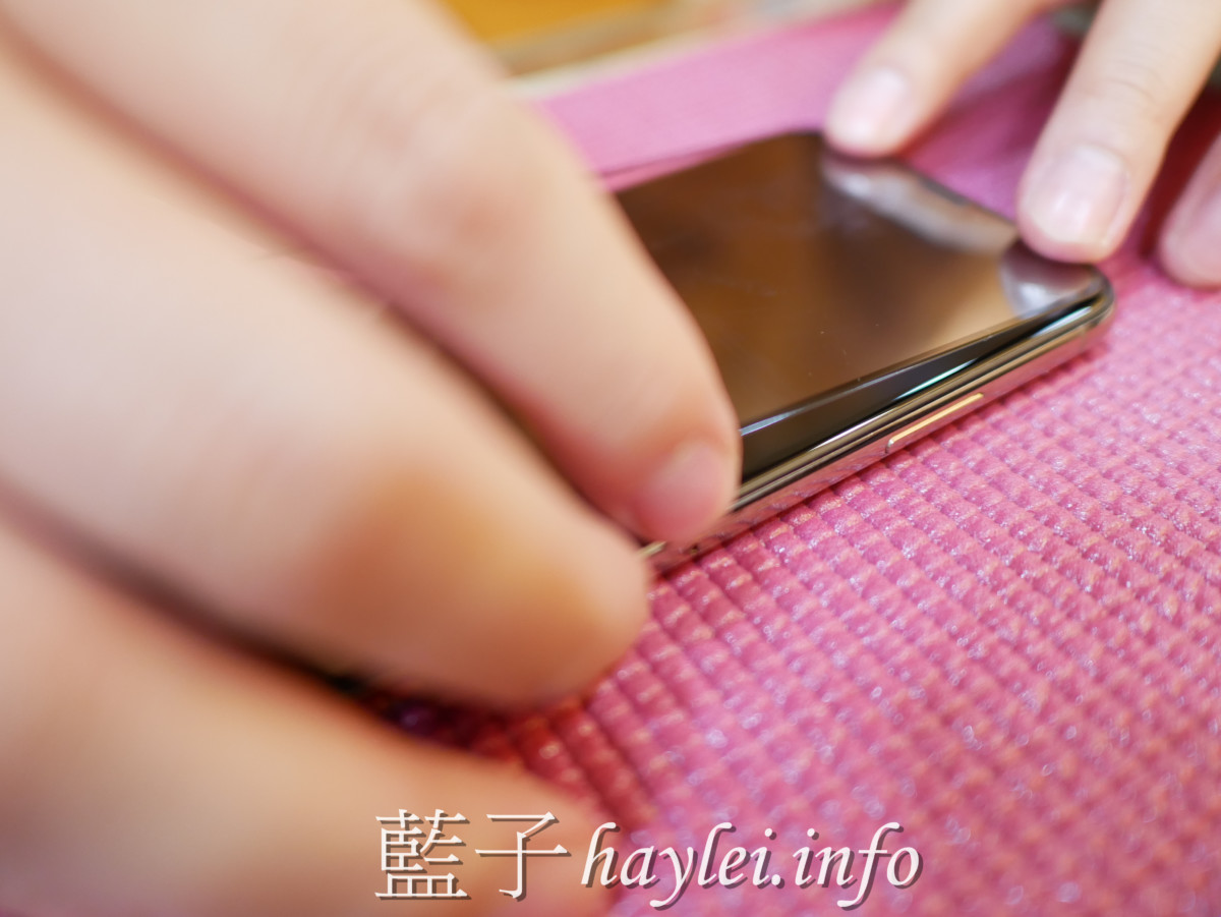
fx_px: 1059
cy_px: 458
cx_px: 610
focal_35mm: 30
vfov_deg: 46.8
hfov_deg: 59.9
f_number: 1.7
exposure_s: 1/60
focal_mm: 15
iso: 640
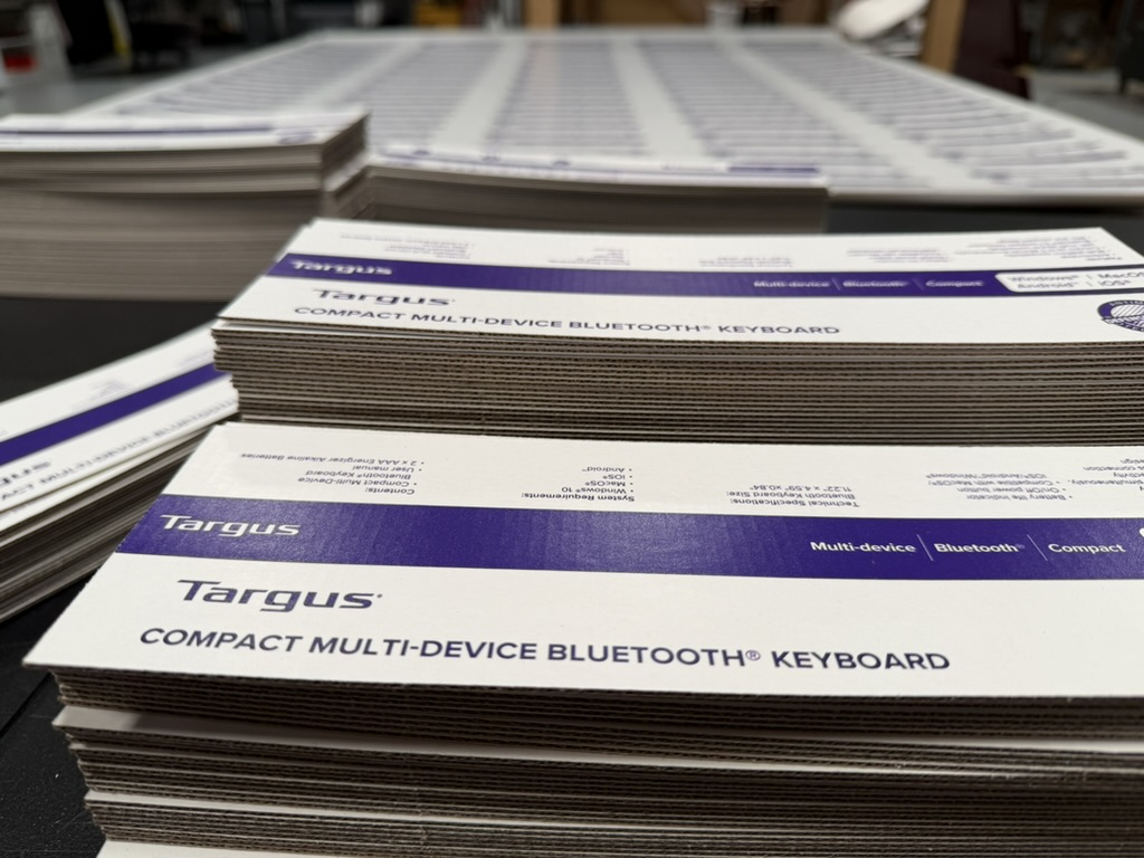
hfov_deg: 71.6
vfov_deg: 56.8
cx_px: 572
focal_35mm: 24
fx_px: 793
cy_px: 429
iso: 64
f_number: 1.78
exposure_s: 1/165
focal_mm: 6.76
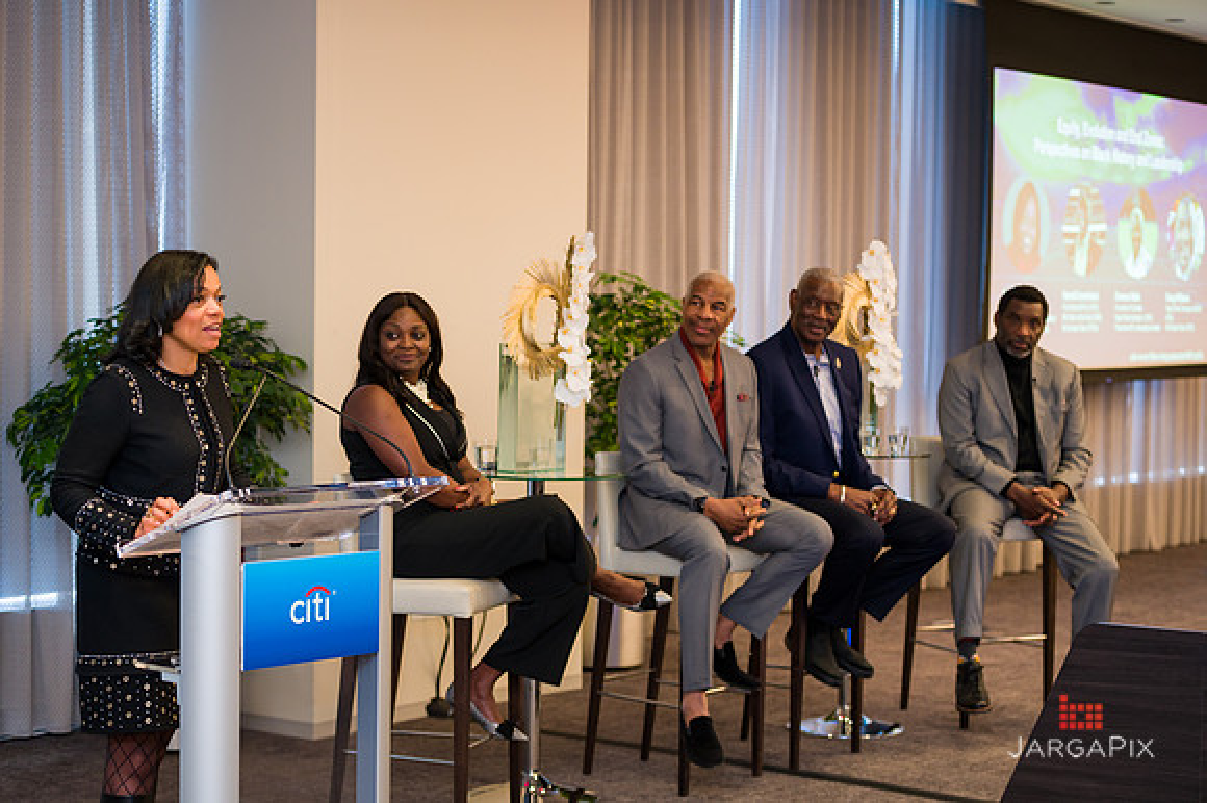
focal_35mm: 70
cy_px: 402
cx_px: 604
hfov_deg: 28.9
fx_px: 2346
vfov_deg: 19.4
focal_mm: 70
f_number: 3.2
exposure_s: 1/200
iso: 800
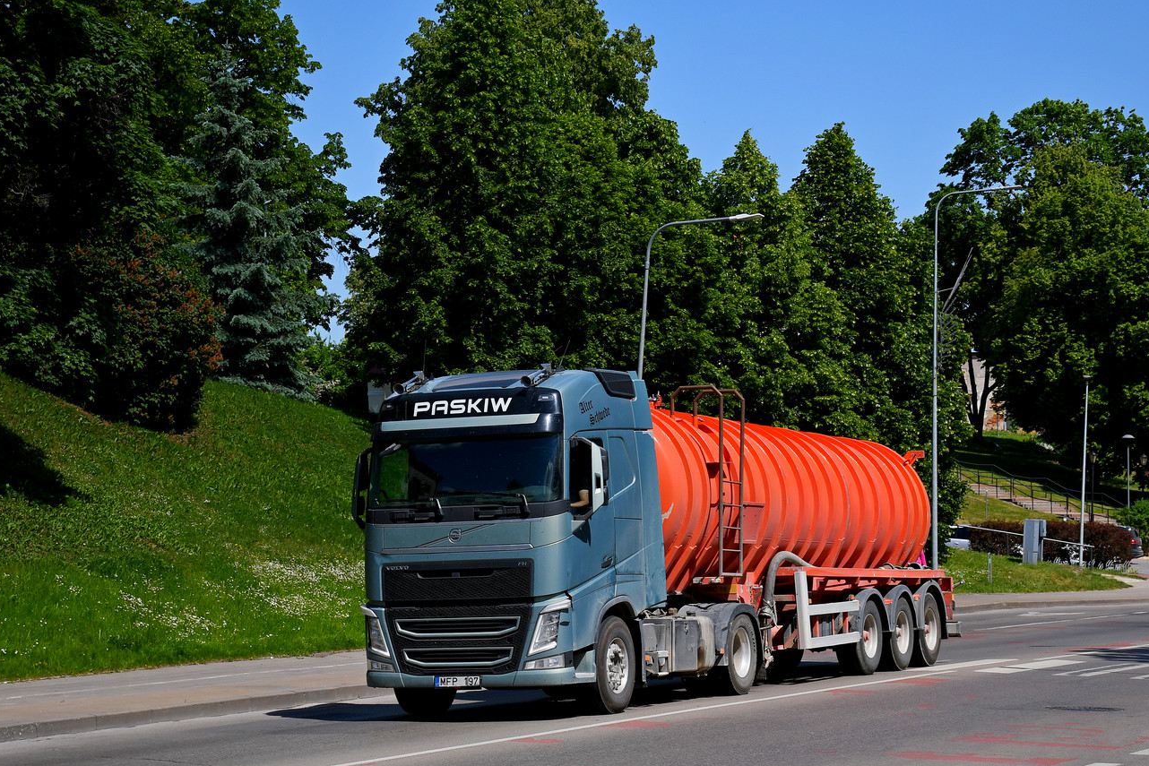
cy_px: 387
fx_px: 2330
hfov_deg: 27.7
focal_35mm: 73
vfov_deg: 18.7
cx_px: 573
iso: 200
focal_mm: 48
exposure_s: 1/1600
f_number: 6.3
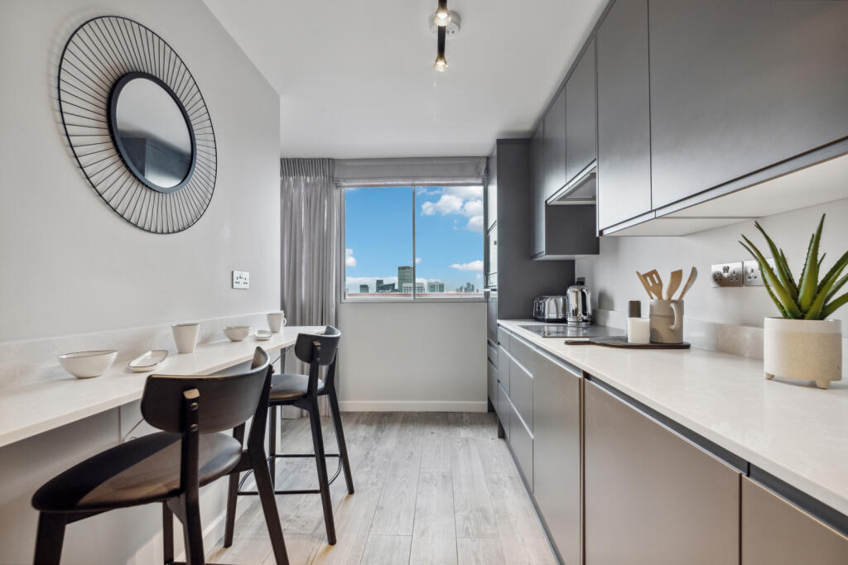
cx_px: 424
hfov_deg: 96.7
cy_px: 282
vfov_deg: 73.8
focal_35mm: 16
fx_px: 377
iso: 400
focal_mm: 16
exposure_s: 1/25
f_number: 11
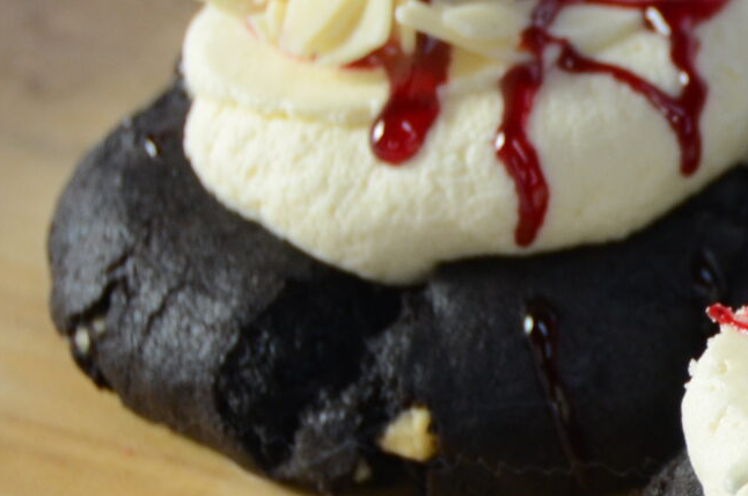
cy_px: 250
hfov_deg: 6.6
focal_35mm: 309
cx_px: 1191
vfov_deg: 4.4
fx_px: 6408
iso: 500
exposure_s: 1/80
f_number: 5
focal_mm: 52
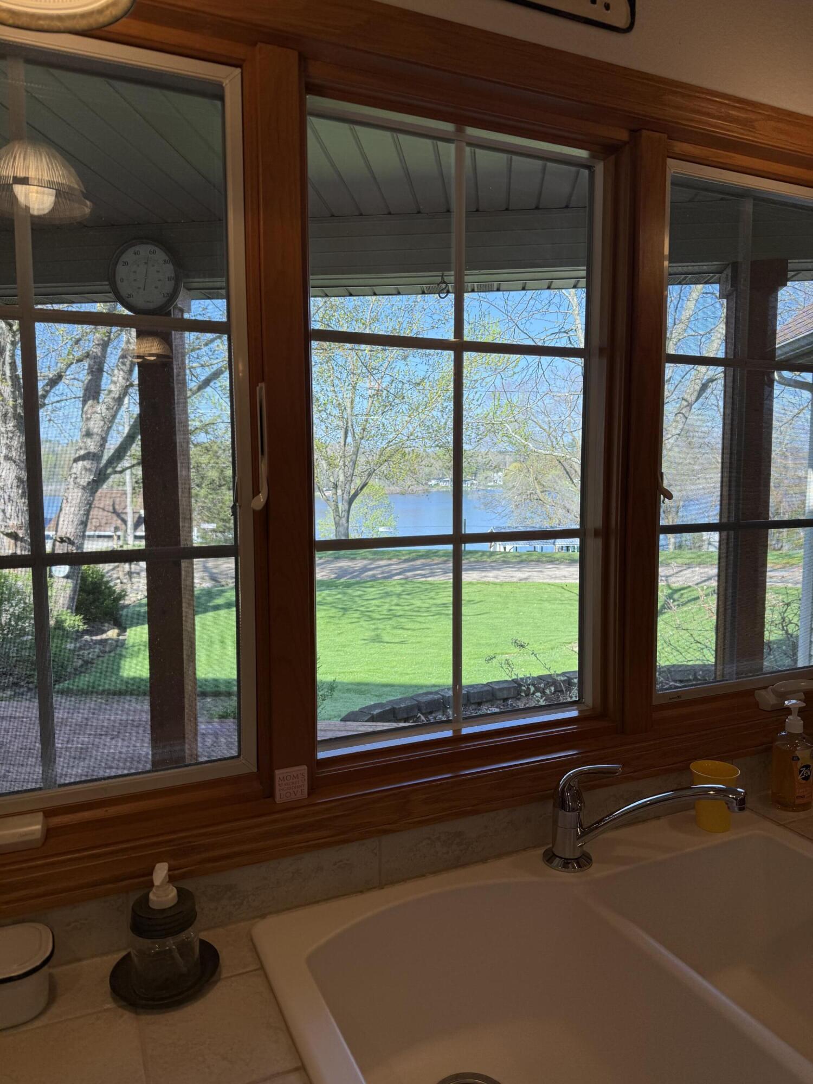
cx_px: 406
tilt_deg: -4.2
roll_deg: -0.8
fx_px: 752
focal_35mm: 24
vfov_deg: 71.6
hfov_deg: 56.8
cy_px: 542
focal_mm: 6.76
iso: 80
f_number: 1.78
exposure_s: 1/715
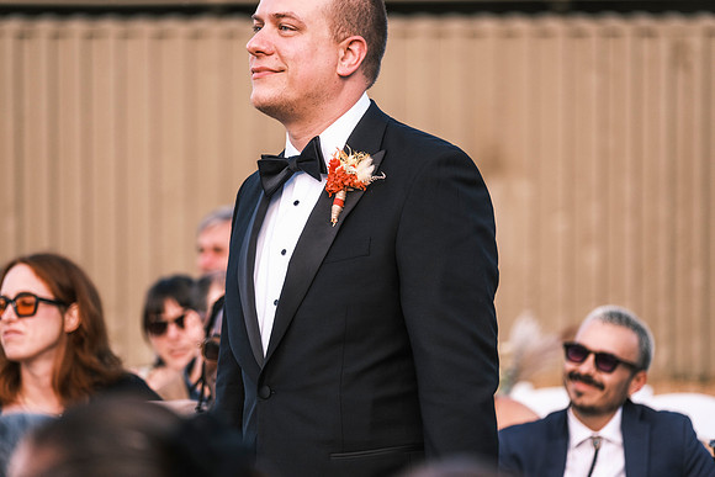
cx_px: 358
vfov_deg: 7.4
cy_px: 238
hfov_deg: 11.1
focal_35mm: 186
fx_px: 3695
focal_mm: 124.3
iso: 400
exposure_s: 1/1100
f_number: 2.8
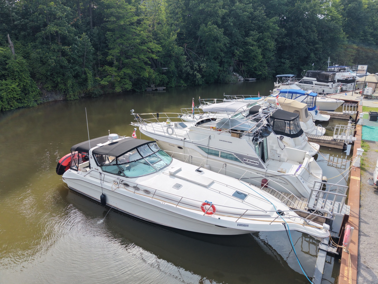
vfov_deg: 56.8
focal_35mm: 24
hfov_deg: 71.6
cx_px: 189
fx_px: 262
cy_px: 142
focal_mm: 8.67
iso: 100
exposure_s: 1/800
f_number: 1.8
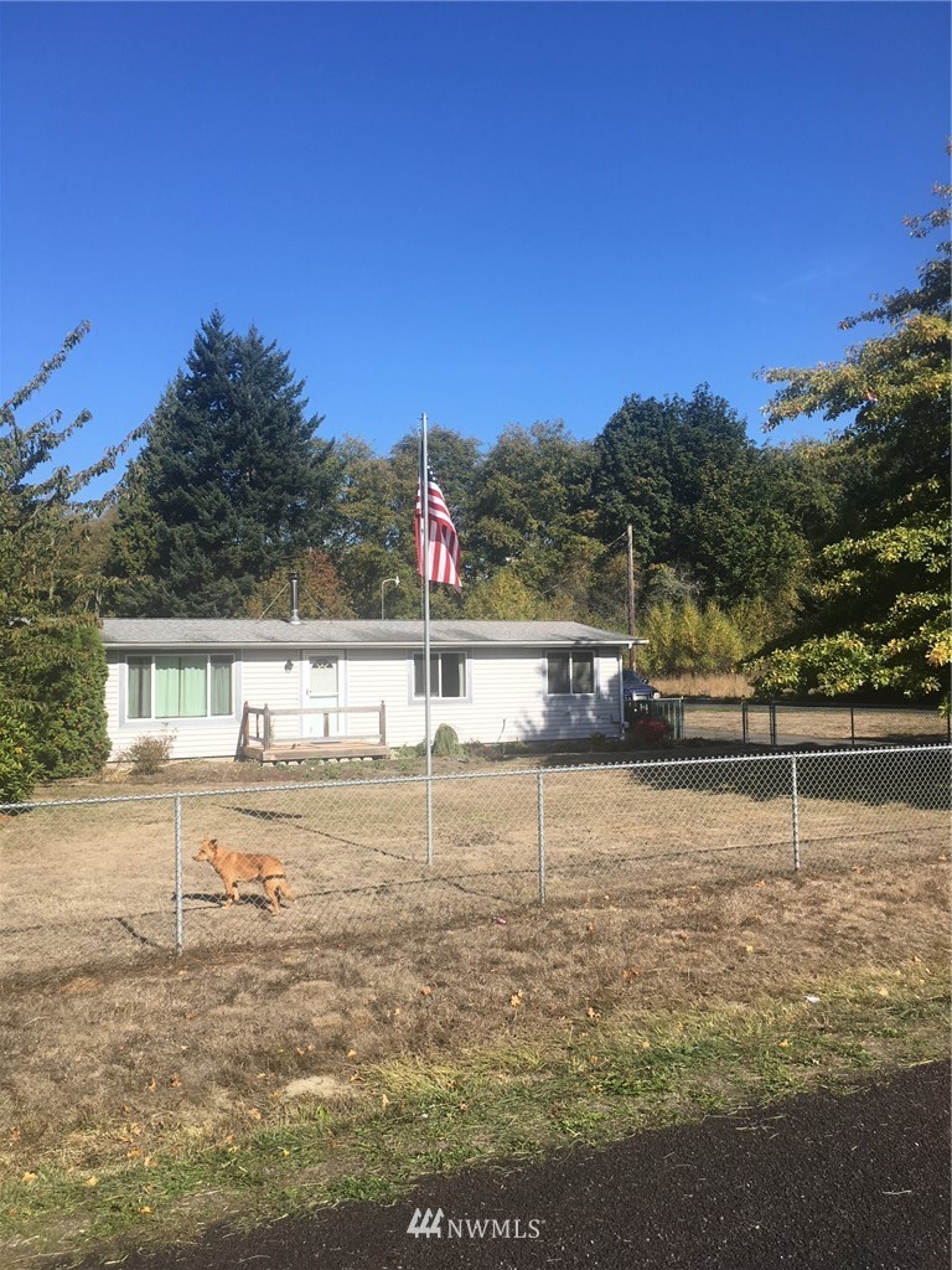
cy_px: 635
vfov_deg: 61.7
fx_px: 1063
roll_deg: -0.8
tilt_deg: +3.0
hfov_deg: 48.2
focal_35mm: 29
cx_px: 476
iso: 25
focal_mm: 4.15
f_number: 2.2
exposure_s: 1/1261
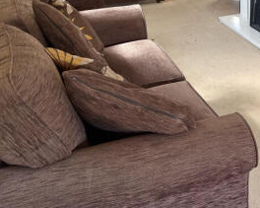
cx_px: 231
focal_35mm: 56
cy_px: -2
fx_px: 431
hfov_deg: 32.1
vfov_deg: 25.7
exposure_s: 1/77
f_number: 1.6
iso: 125
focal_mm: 5.96
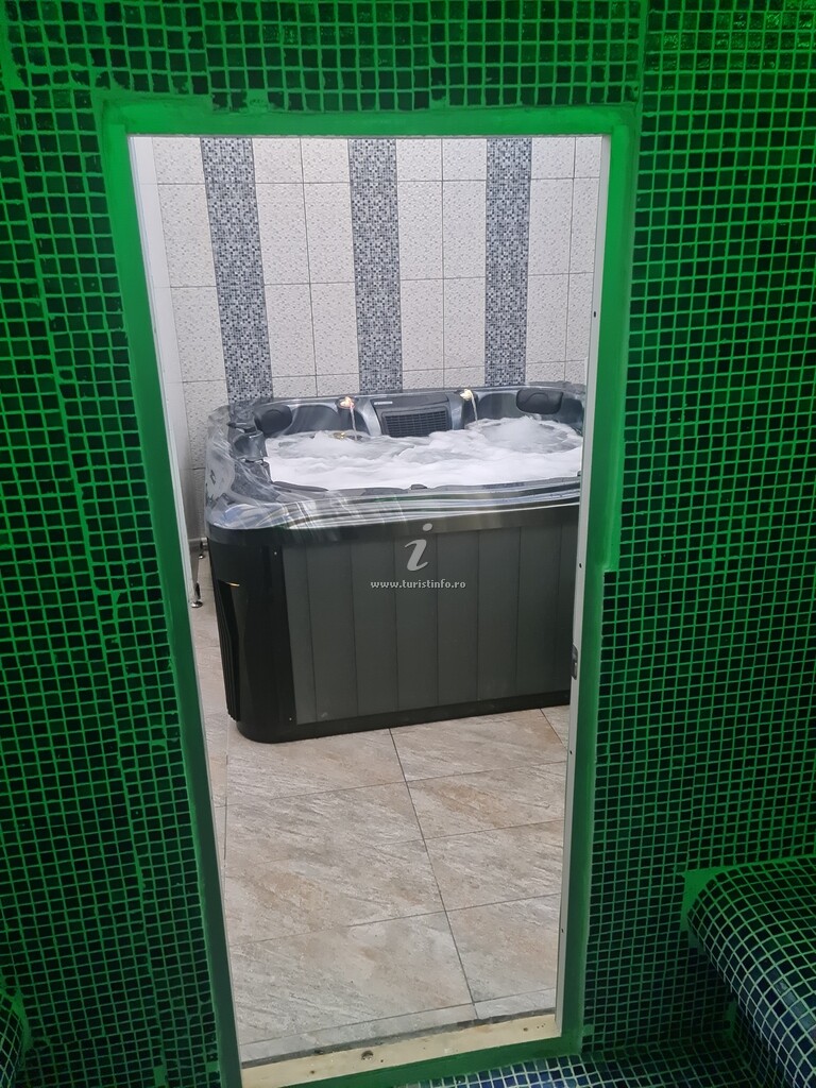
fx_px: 849
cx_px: 408
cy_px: 544
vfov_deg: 65.3
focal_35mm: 27
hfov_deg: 51.4
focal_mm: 5.9
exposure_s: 1/25
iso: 500
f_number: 2
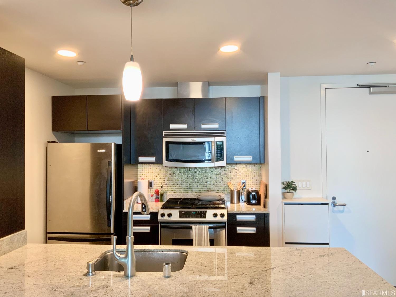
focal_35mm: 29
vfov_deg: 48.2
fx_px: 332
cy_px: 148
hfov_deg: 61.7
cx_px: 198
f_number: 1.8
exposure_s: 1/60
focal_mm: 3
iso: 100
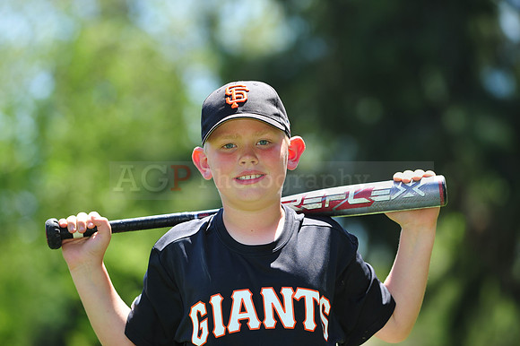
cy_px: 173
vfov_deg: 6.9
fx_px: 2887
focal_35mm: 200
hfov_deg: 10.3
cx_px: 260
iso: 200
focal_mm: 200
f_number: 4.5
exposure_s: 1/500
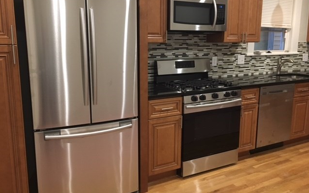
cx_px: 155
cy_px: 87
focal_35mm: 31
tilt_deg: -10.4
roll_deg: -0.7
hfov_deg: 61.2
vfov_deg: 40.6
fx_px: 261
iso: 200
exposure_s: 1/24
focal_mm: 4.15
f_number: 2.2
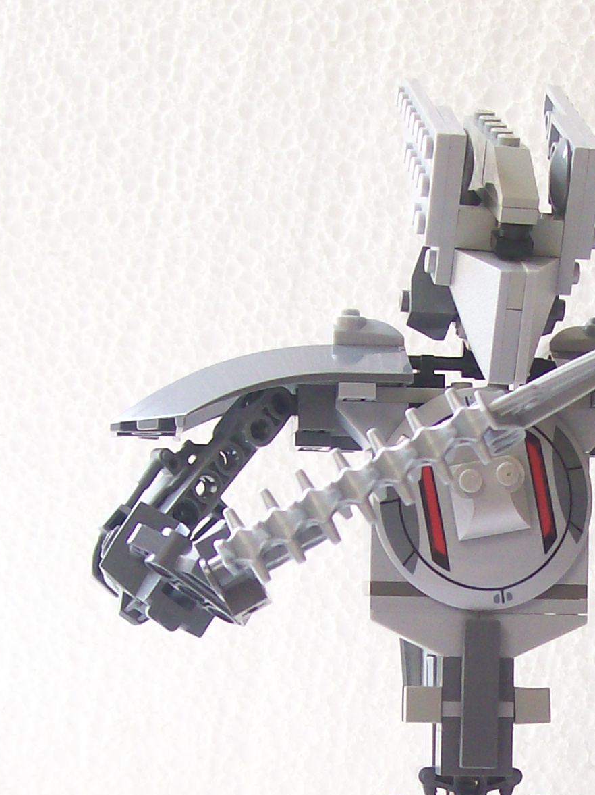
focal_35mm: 94
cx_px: 497
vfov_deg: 20.7
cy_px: 626
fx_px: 2155
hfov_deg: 15.6
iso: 80
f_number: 2.7
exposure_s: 1/38
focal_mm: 6
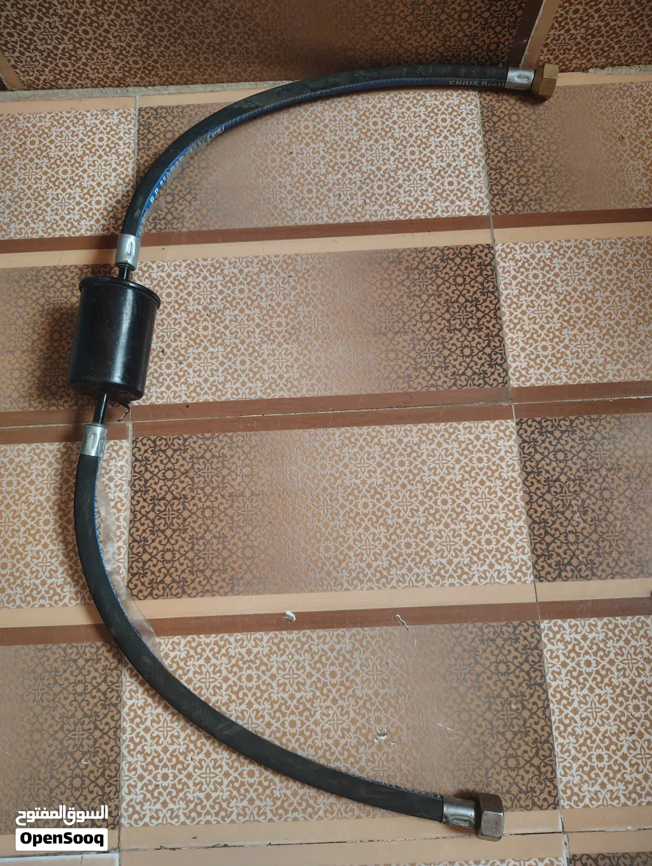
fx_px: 601
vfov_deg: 71.5
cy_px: 433
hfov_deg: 56.9
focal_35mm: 24
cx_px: 326
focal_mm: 5.56
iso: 866
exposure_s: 1/50
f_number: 1.8
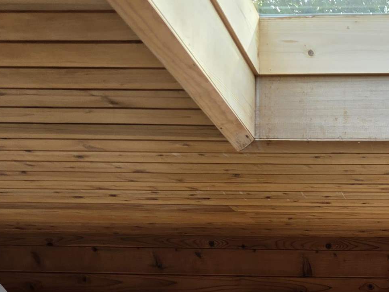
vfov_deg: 18.3
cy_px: 418
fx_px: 820
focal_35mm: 73
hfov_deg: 25.6
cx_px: 367
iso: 40
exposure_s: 1/180
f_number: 1.8
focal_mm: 5.4
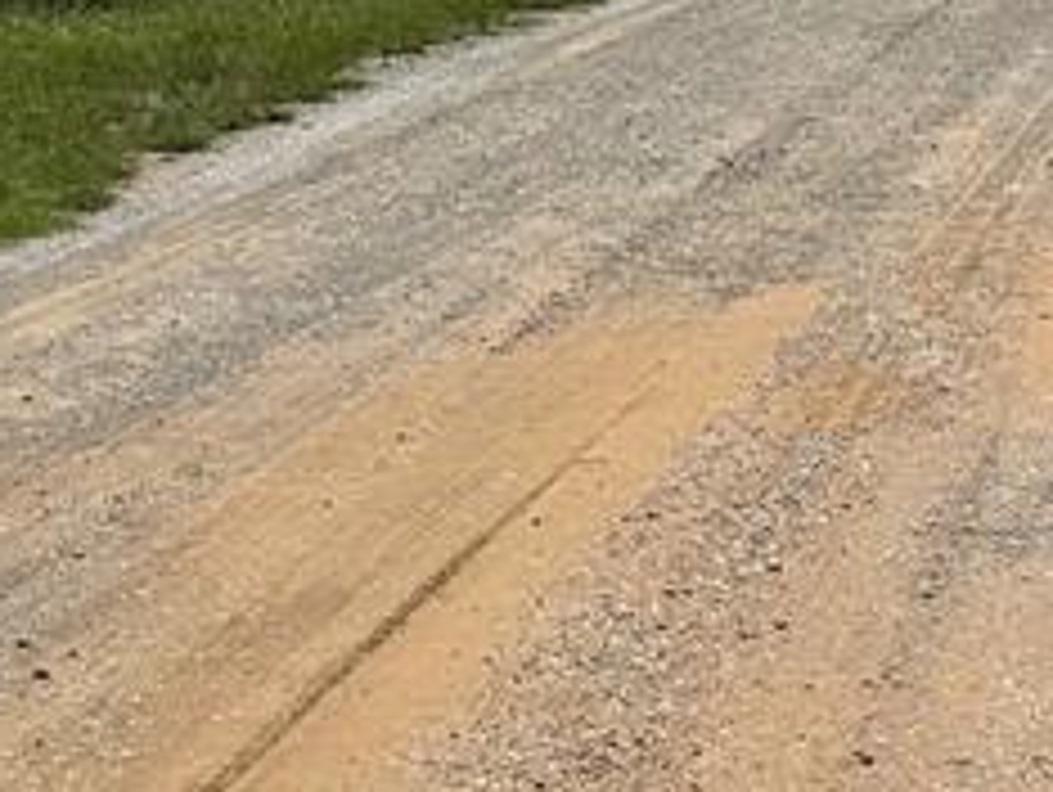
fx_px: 3197
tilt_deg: -0.9
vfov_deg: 13.7
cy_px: -144
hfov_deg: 18.3
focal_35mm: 105
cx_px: 50
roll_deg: -0.4
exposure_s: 1/12048
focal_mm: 6.86
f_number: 1.78
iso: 80
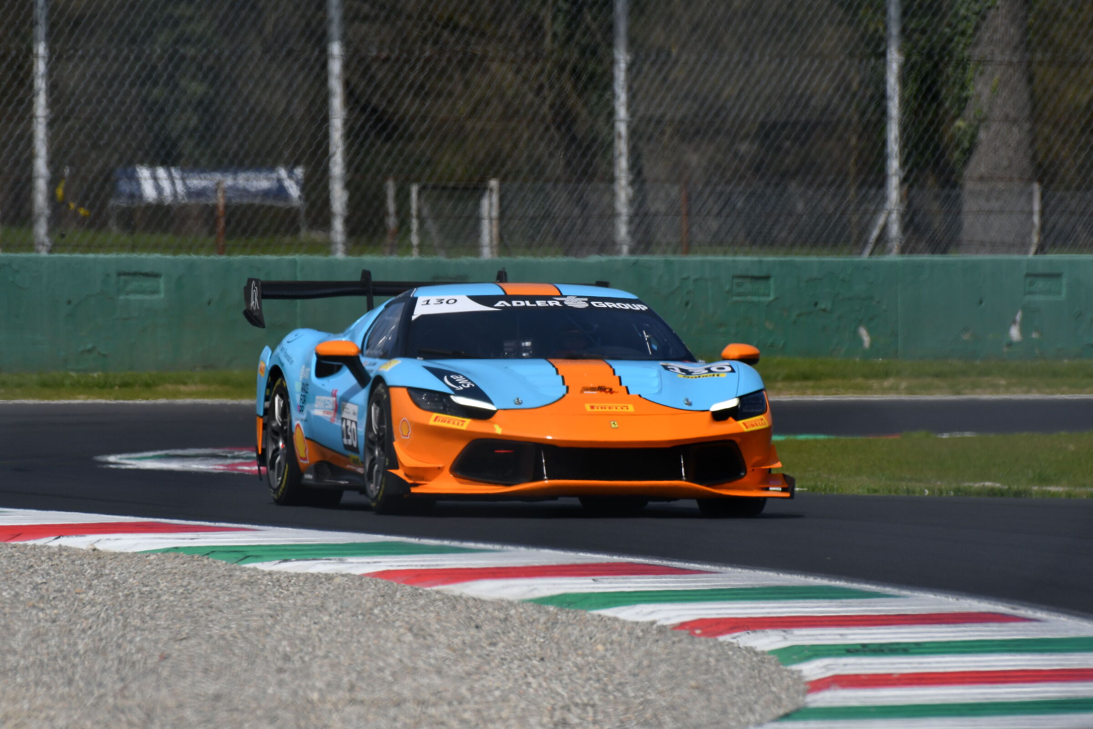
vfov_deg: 1.8
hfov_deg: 2.7
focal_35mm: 750
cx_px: 546
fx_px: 22769
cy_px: 364
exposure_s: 1/2000
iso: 200
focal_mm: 500
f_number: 8
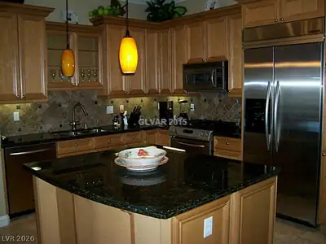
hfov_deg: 54.0
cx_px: 163
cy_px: 122
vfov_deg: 41.8
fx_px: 320
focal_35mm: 34
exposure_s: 1/112
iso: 140
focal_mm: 5.6
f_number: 2.7
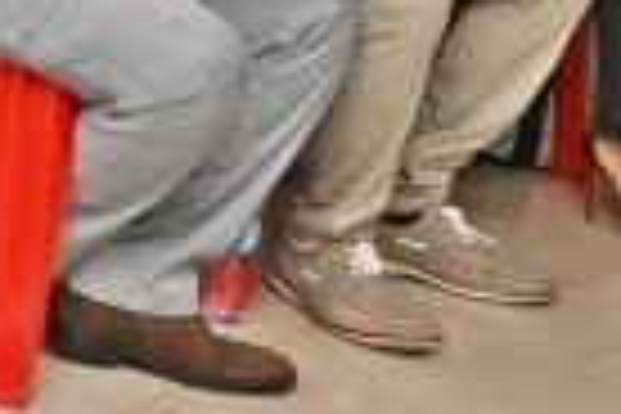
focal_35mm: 335
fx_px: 5778
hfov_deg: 5.6
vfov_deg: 4.1
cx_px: -1467
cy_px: -313
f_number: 13
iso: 4000
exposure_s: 1/160
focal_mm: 45
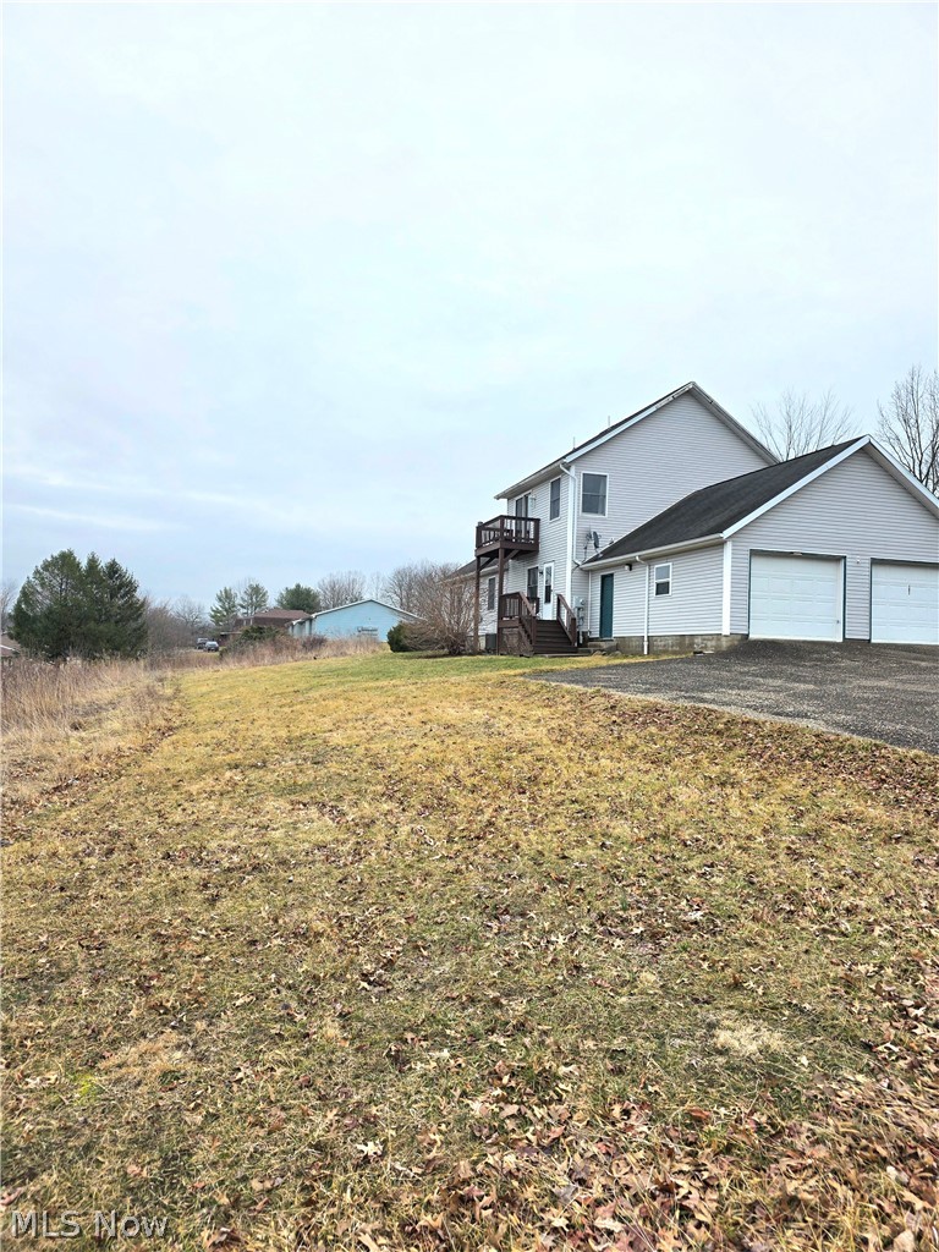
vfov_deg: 73.9
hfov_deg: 58.9
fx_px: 832
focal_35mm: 23
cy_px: 626
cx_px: 470
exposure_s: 1/182
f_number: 1.7
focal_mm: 6.3
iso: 32
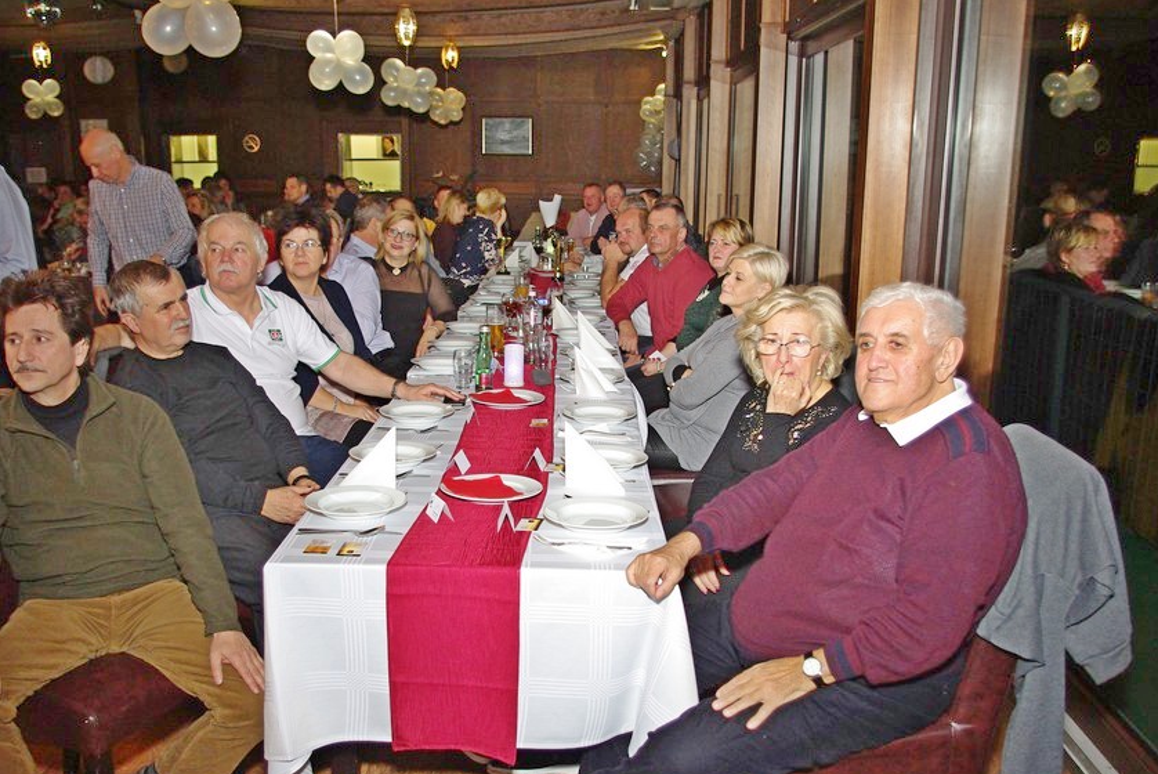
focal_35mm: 33
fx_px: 1062
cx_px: 551
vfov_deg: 39.8
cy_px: 471
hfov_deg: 57.2
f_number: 4
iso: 400
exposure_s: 1/30
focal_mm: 18
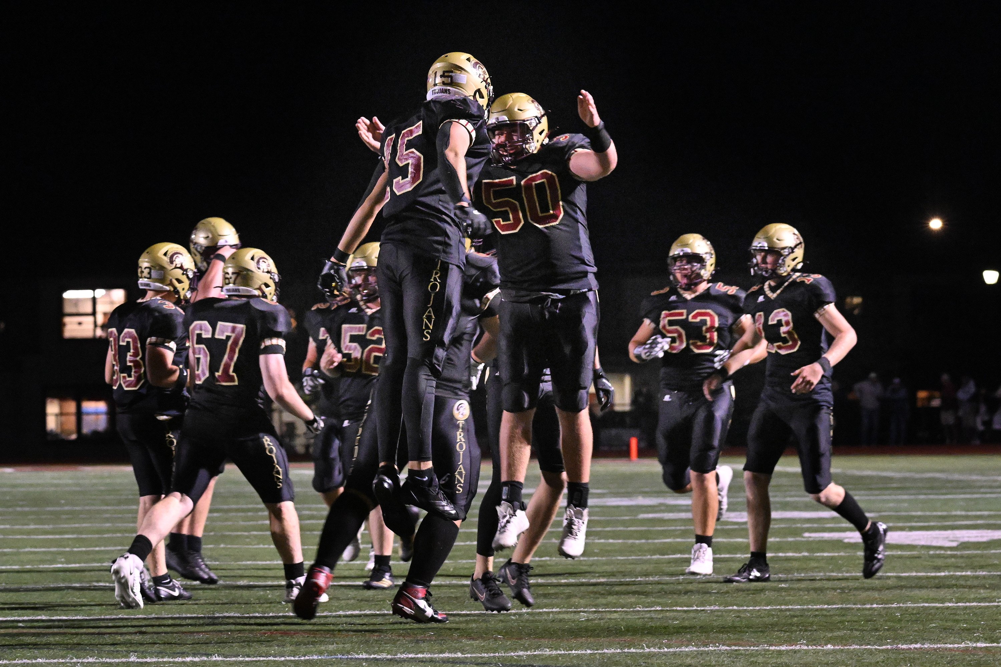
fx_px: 5421
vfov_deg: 7.0
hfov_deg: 10.6
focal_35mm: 195
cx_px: 500
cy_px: 334
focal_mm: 130
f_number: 6.3
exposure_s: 1/250
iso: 8000
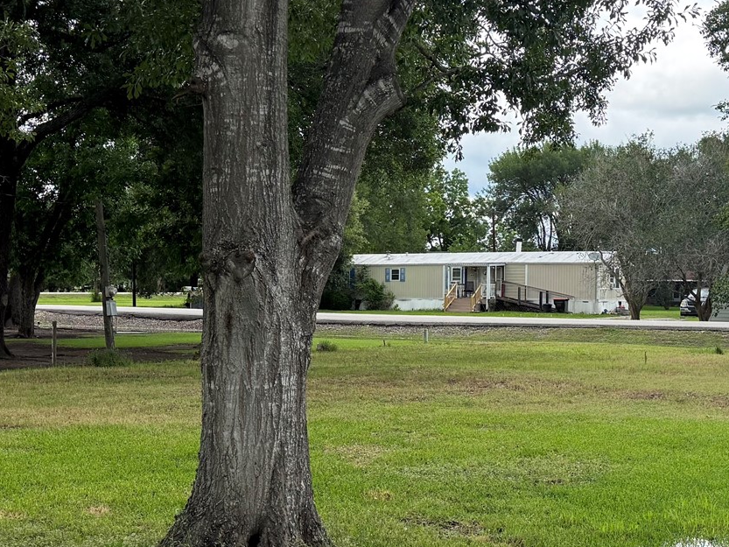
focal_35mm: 59
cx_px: 389
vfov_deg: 24.8
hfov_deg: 32.7
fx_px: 1243
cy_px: 319
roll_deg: -0.5
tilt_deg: -1.9
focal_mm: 6.76
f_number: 1.78
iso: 100
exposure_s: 1/2169
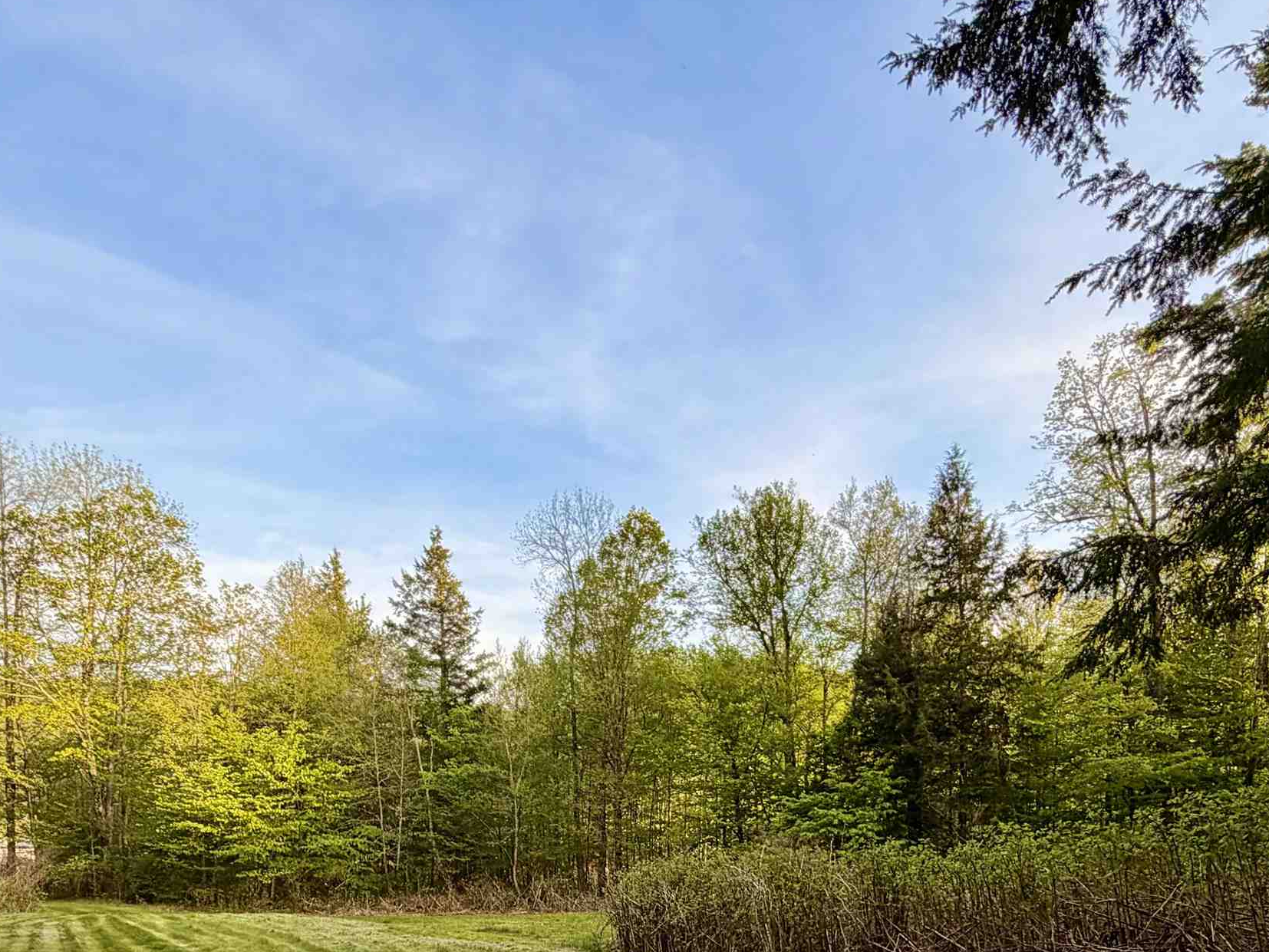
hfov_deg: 67.3
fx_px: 953
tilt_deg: -1.3
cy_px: 861
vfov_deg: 47.6
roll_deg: +0.9
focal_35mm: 26
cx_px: 653
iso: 50
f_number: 2.2
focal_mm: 2.22
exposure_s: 1/411
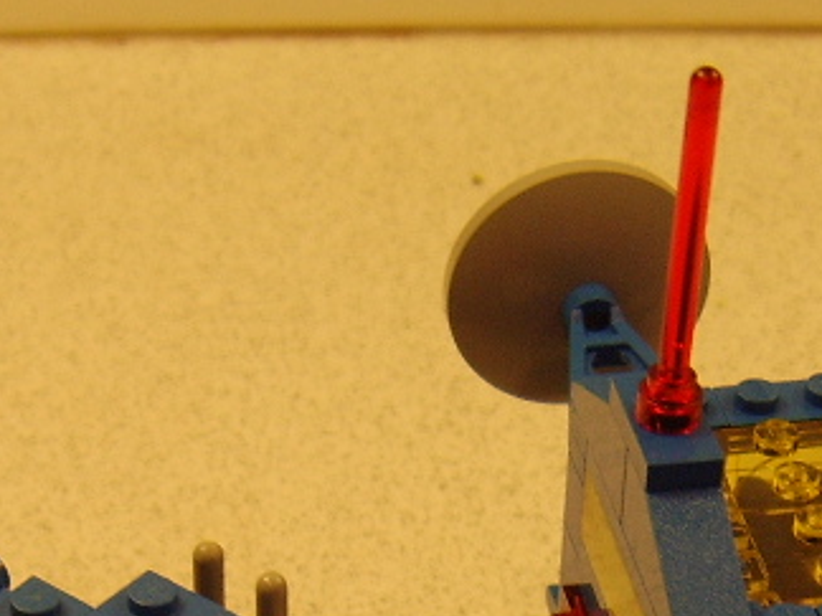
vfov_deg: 14.1
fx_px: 2327
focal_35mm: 98
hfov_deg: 20.0
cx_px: 403
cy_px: 925
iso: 100
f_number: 2.7
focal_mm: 8.13
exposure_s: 1/24
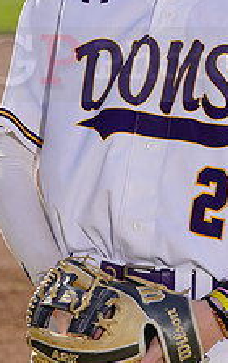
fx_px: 4723
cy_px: 50
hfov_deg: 2.8
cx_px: 211
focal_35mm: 476
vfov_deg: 4.4
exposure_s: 1/250
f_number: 8
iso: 100
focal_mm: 181
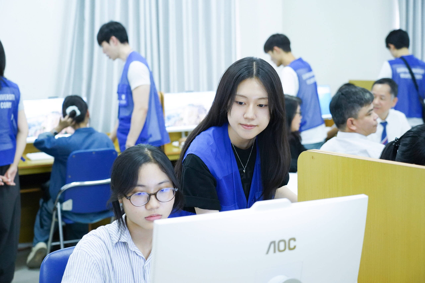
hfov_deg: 33.4
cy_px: 142
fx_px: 708
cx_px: 212
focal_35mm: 60
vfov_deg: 22.6
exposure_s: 1/200
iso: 6400
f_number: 4
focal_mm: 60
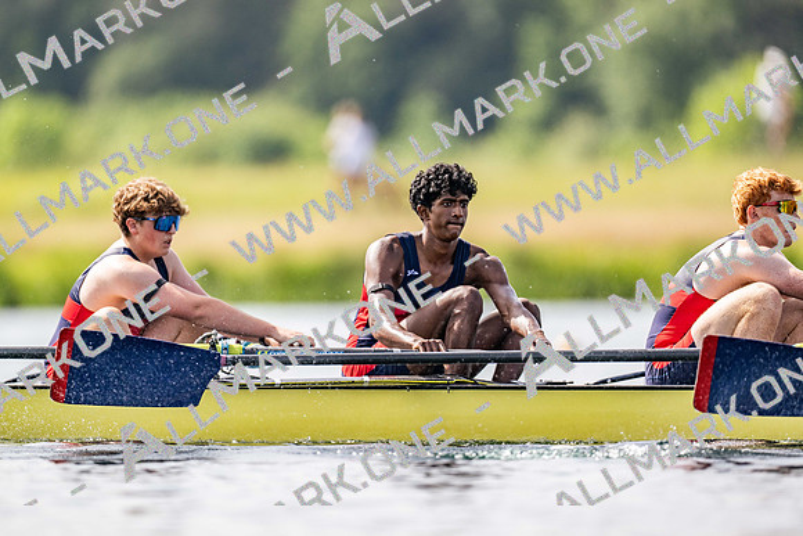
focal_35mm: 600
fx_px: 13386
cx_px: 402
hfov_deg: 3.4
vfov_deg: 2.3
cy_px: 268
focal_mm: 600
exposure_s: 1/2500
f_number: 4
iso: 280
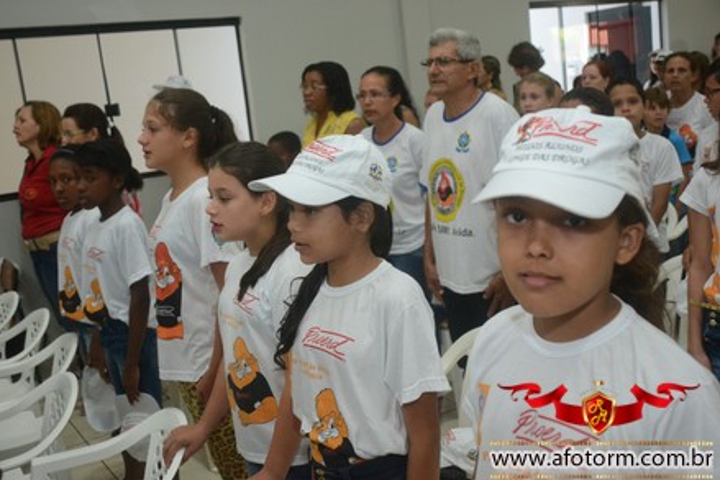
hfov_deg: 48.4
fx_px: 800
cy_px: 241
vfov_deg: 33.4
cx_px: 353
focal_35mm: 40
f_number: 3.8
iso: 1600
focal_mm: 26
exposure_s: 1/100
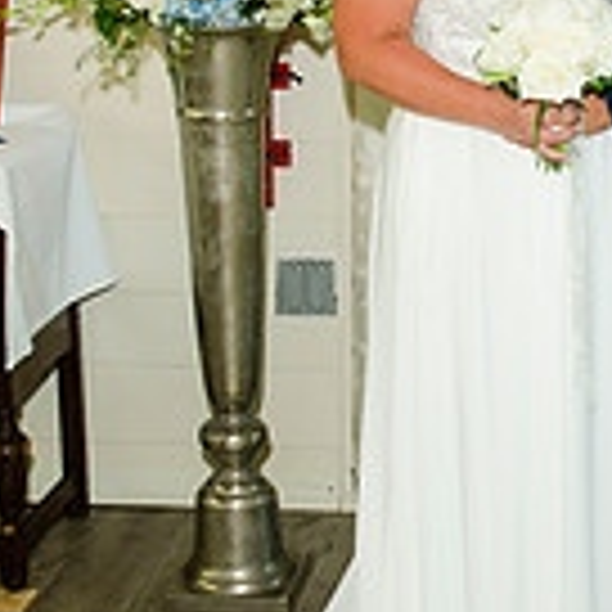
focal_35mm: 101
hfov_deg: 16.9
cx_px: 590
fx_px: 2020
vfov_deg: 17.1
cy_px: 166
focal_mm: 24
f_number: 5.6
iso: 400
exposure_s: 1/125
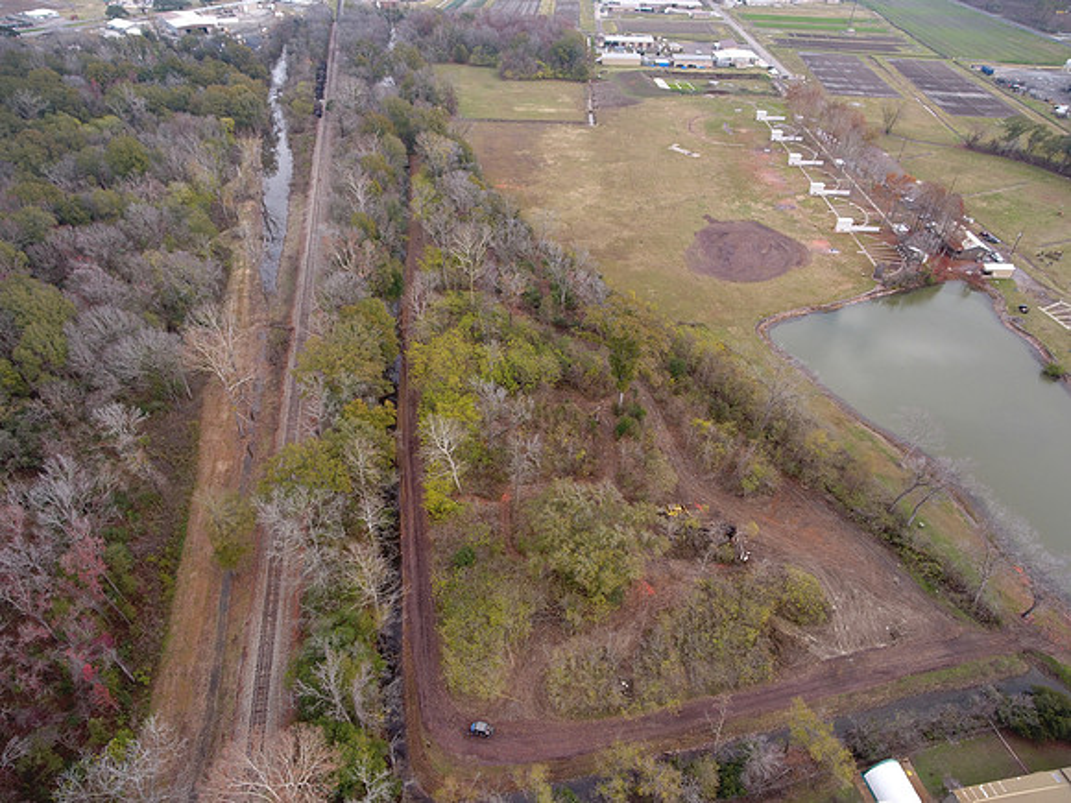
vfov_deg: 66.0
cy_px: 402
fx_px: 619
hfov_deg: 81.7
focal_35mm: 20
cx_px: 536
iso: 100
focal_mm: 3.61
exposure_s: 1/235
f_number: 2.8
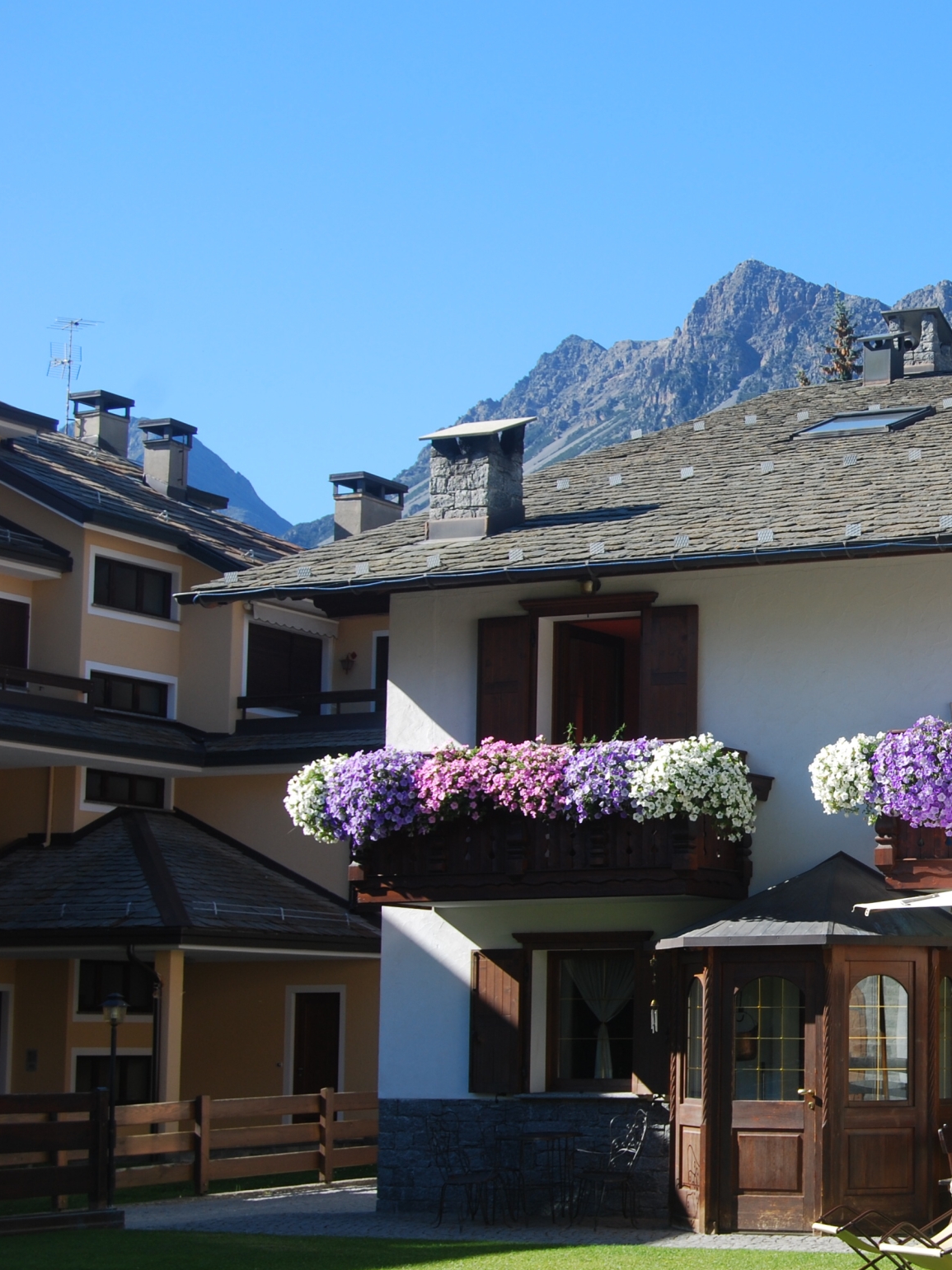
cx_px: 1006
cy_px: 679
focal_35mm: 75
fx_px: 2750
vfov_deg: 26.0
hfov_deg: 19.0
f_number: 6.3
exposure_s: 1/160
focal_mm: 32
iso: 100
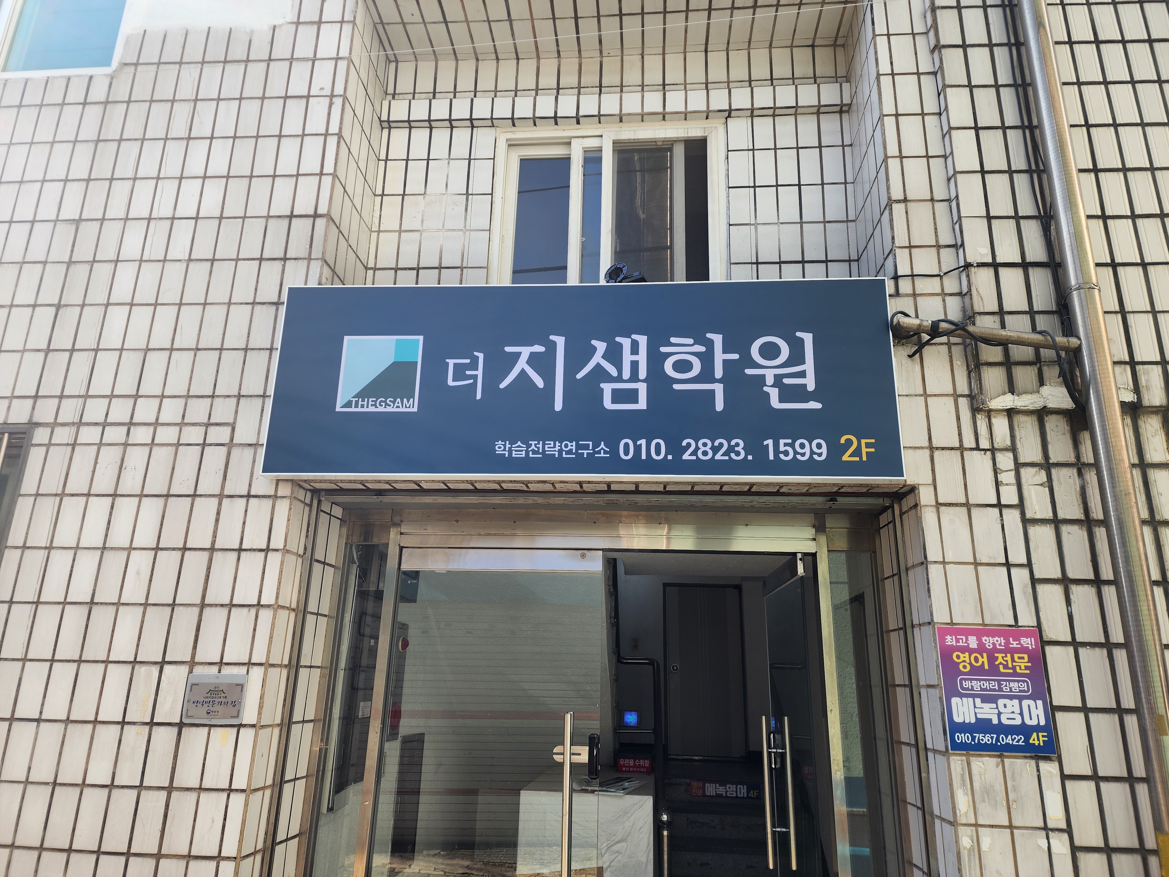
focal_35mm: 23
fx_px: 777
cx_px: 584
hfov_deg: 73.9
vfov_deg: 58.9
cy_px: 438
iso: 12
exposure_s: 1/302
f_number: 1.8
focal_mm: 6.4
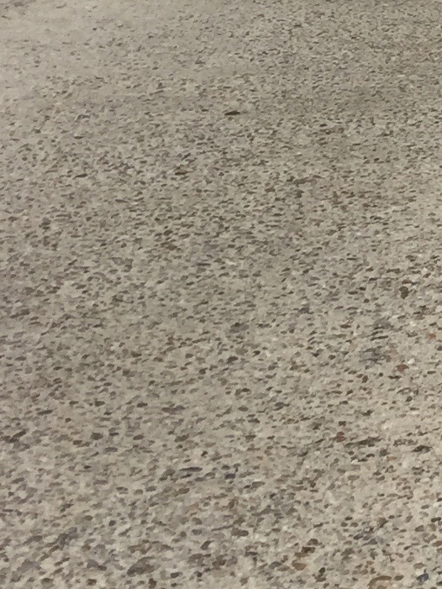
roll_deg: +1.5
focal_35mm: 135
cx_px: 989
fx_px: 2298
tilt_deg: -13.7
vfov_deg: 14.3
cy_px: -74
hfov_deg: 9.9
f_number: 2.2
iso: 32
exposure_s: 1/898
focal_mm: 4.15
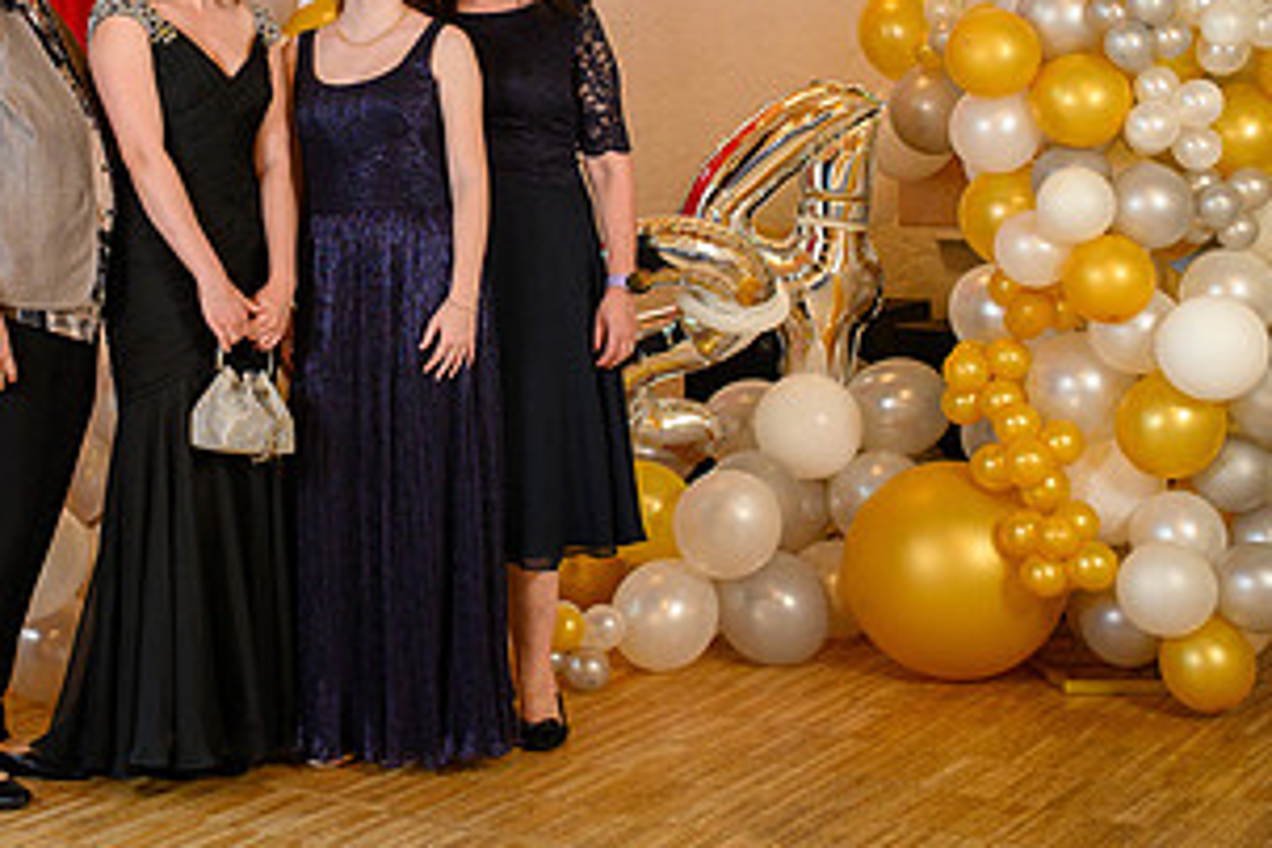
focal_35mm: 67
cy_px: 181
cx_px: 273
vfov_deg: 20.1
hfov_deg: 29.5
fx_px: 2367
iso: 1250
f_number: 3.5
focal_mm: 35
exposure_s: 1/100
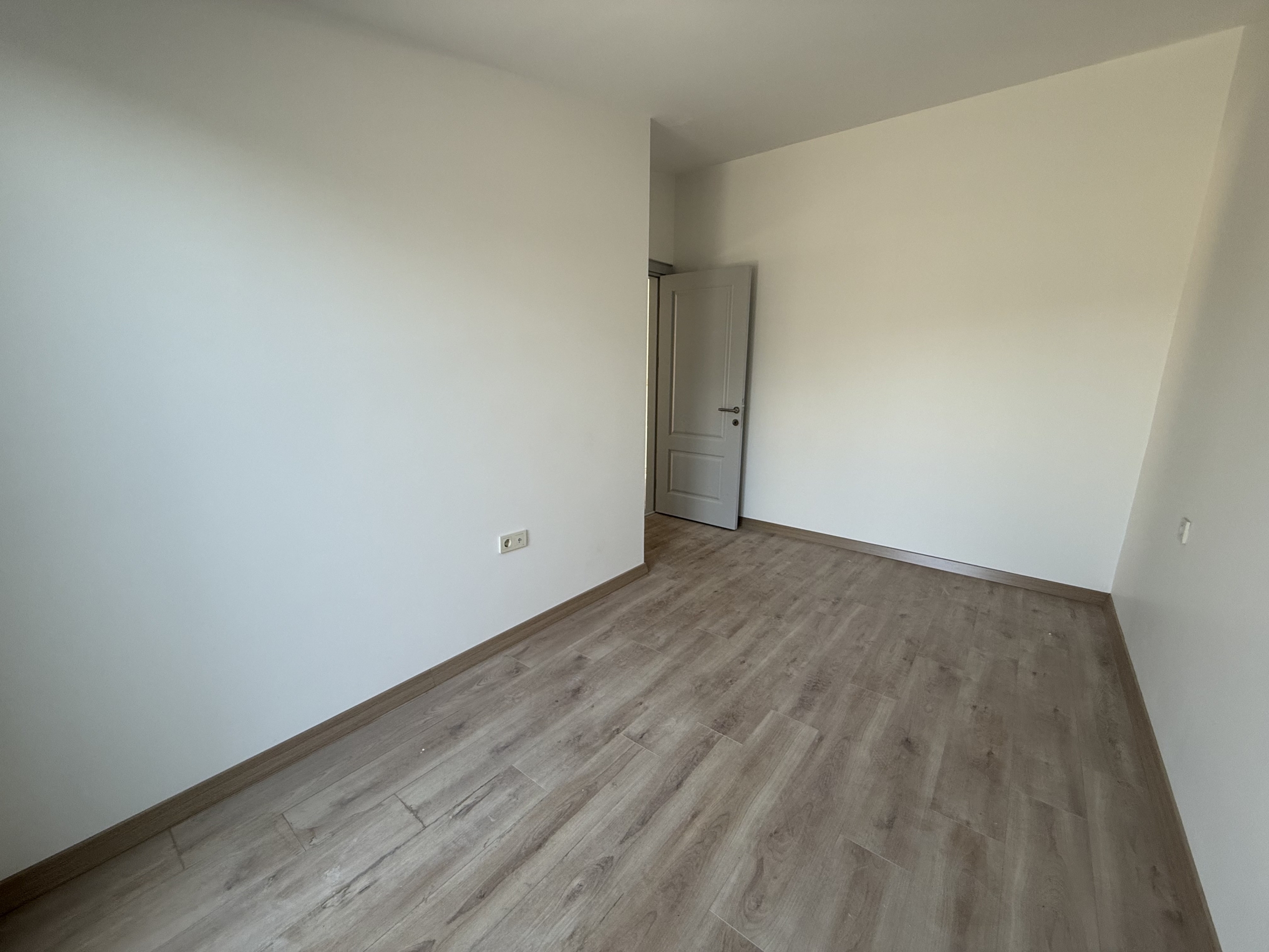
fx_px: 513
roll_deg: -0.3
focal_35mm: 14
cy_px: 476
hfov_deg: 102.1
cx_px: 634
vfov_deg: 85.7
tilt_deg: -12.0
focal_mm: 2.22
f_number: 2.2
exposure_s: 1/99
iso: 125
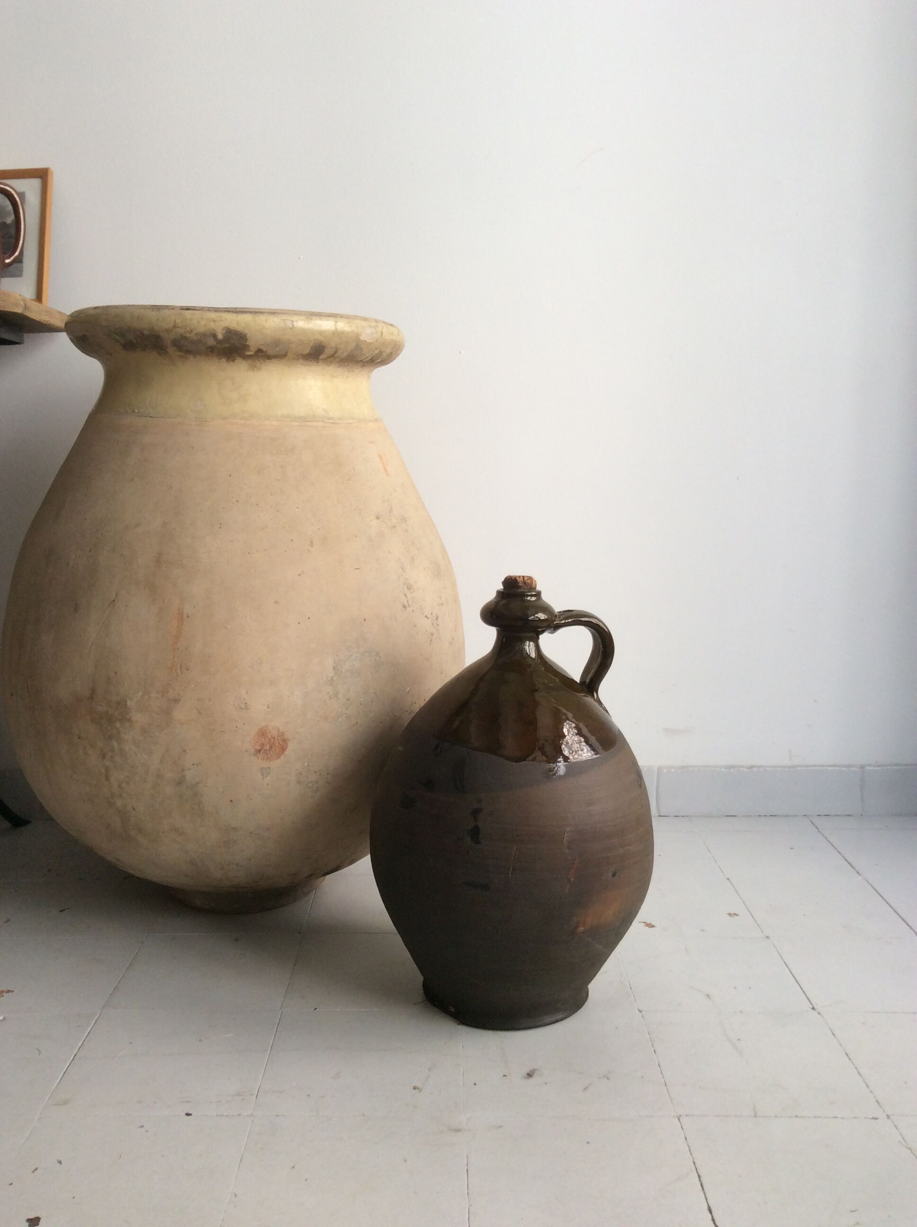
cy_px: 614
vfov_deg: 56.9
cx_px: 458
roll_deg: +0.9
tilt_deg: -8.1
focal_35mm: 32
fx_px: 1133
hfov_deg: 44.1
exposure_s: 1/50
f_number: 2.4
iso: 40
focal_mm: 3.3
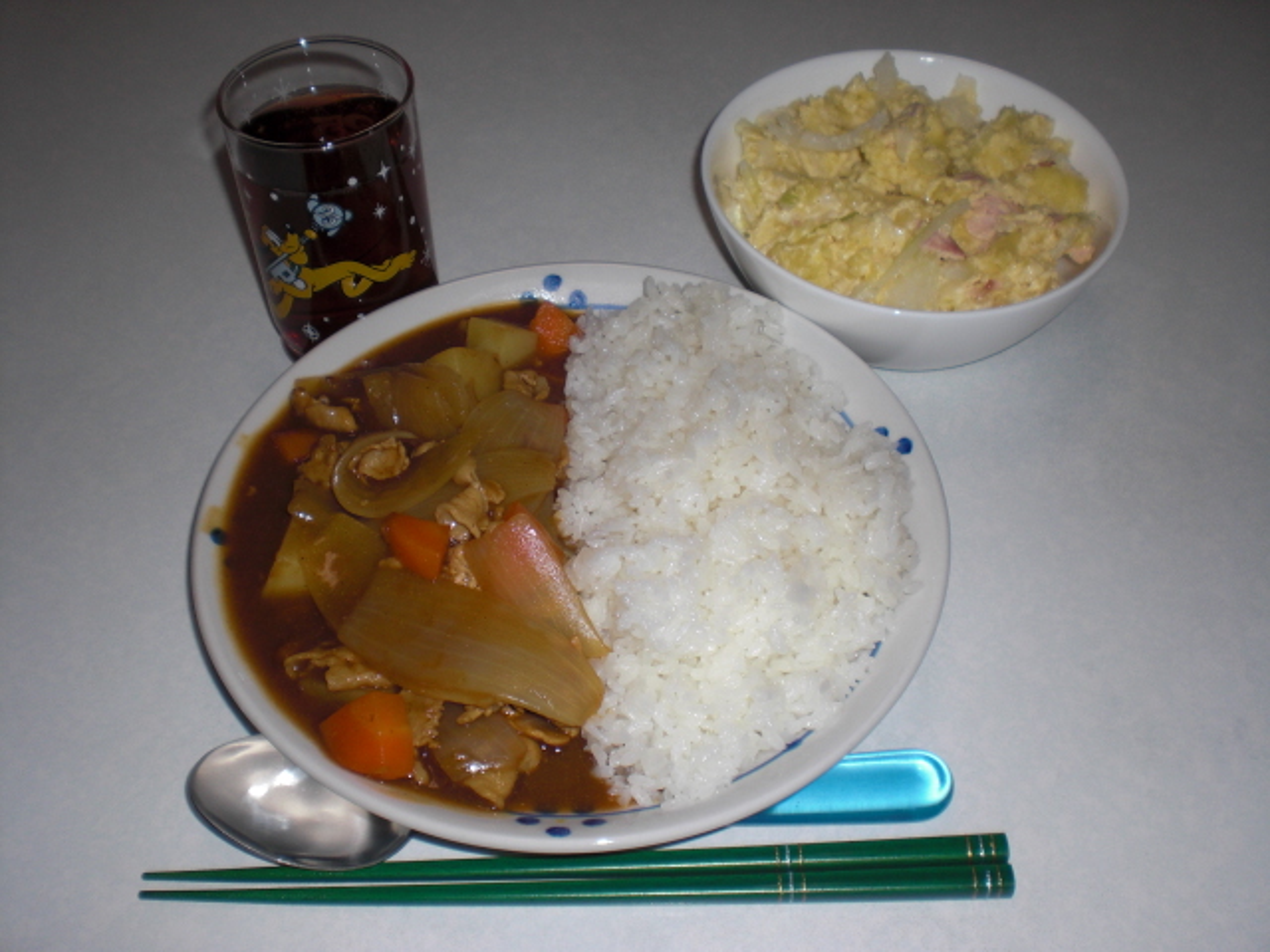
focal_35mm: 38
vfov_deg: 37.7
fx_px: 1394
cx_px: 635
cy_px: 476
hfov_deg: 49.0
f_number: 3.1
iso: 64
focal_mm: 6.3
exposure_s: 1/60
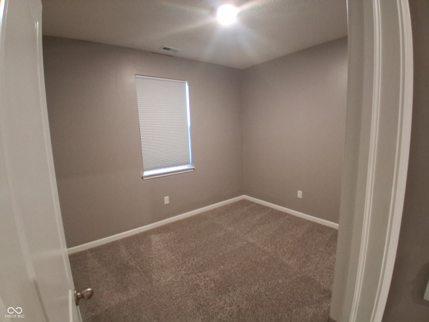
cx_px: 214
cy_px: 161
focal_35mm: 17
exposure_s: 1/24
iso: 640
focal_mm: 1.4
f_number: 2.2
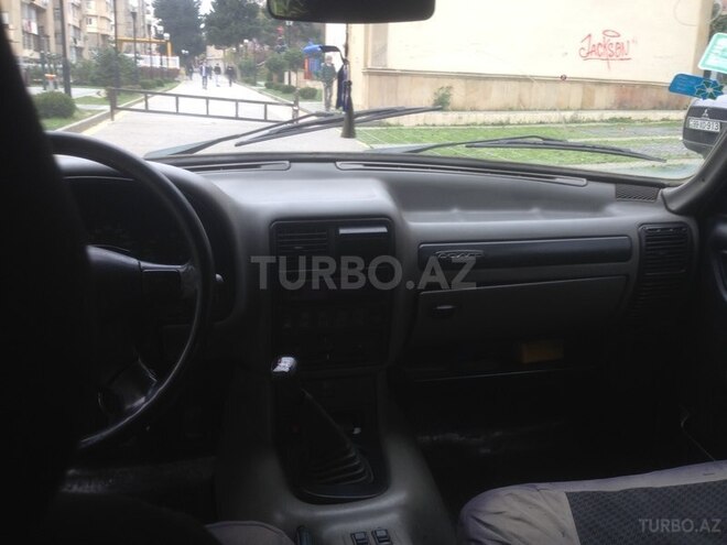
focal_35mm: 33
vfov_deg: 42.9
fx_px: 693
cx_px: 364
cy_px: 272
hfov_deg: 55.4
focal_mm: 4.12
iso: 50
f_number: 2.4
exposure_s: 1/60
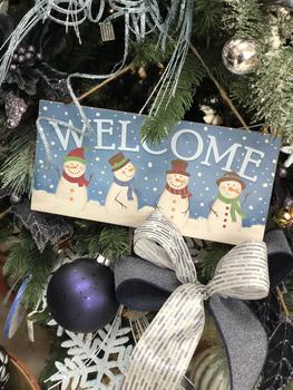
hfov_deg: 28.1
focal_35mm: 52
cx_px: 146
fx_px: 586
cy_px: 195
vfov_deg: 36.8
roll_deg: -17.4
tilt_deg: -35.0
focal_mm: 6
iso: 125
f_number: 2.4
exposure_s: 1/30
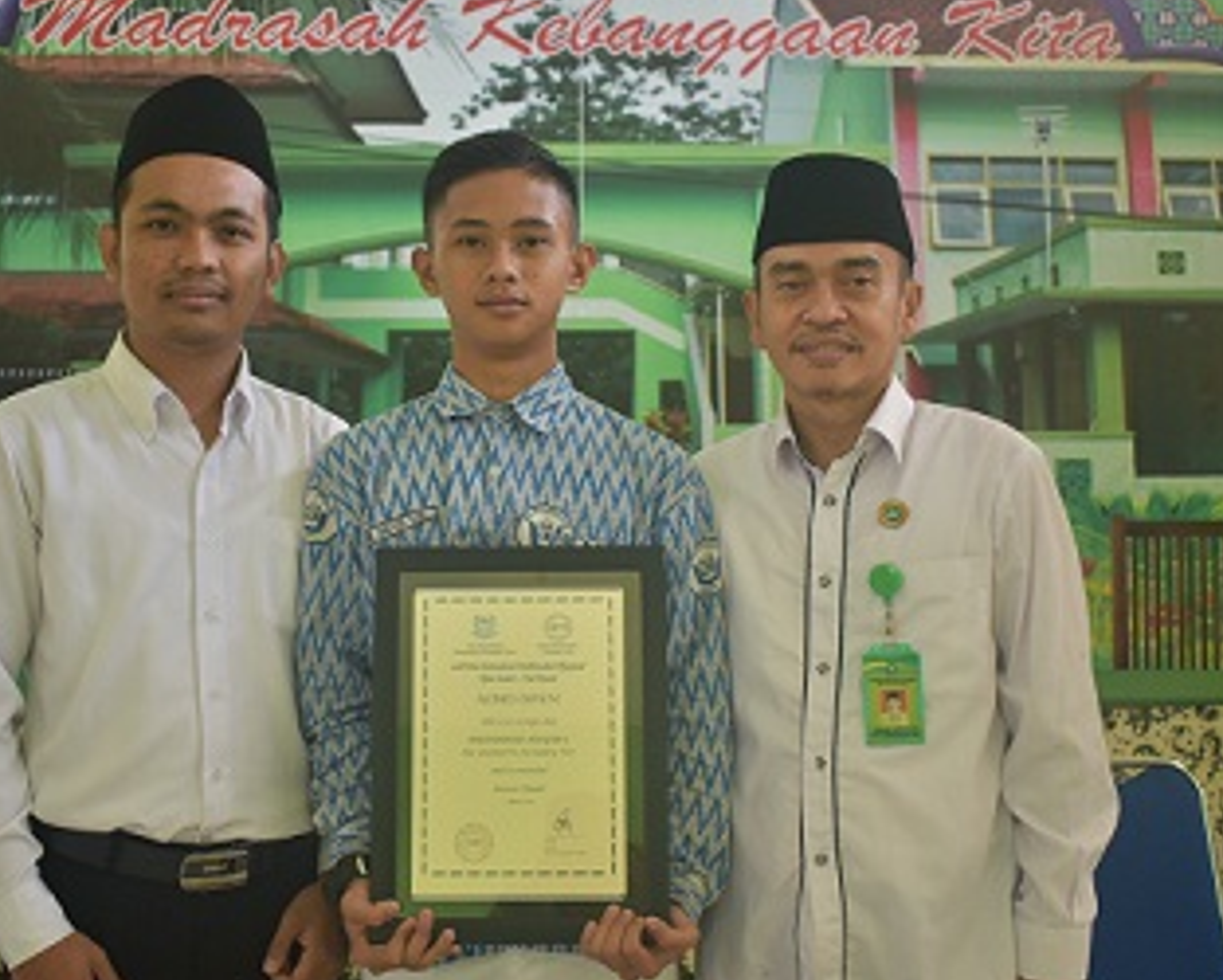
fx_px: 1920
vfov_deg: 28.6
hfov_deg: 35.3
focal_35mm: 53
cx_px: 557
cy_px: 478
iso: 400
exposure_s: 1/50
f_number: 4.2
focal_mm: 28
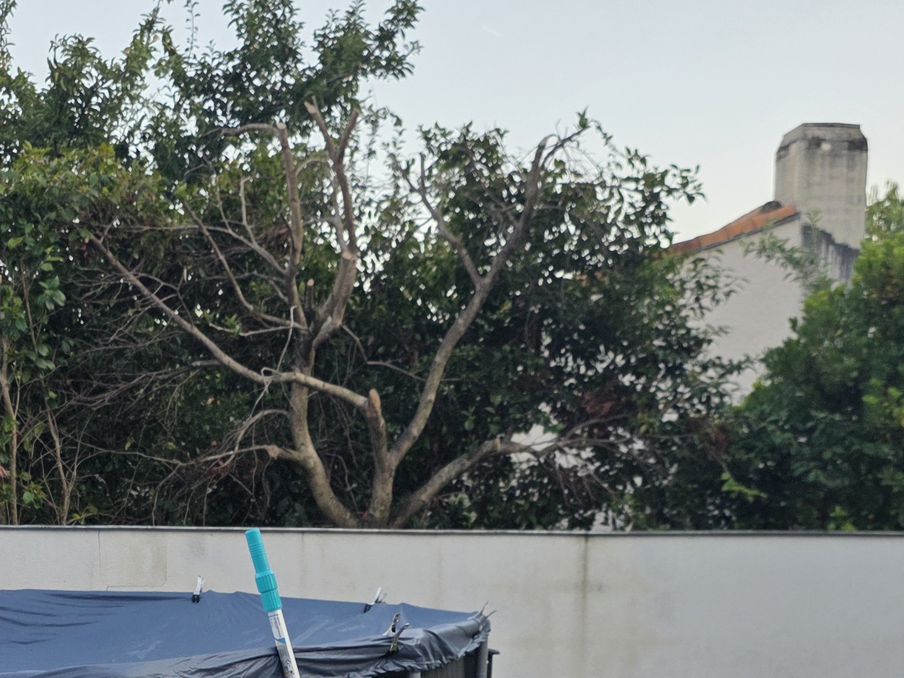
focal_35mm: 63
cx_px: 328
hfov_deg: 30.6
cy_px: 776
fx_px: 1645
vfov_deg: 21.8
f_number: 1.7
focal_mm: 6.3
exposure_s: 1/359
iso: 50
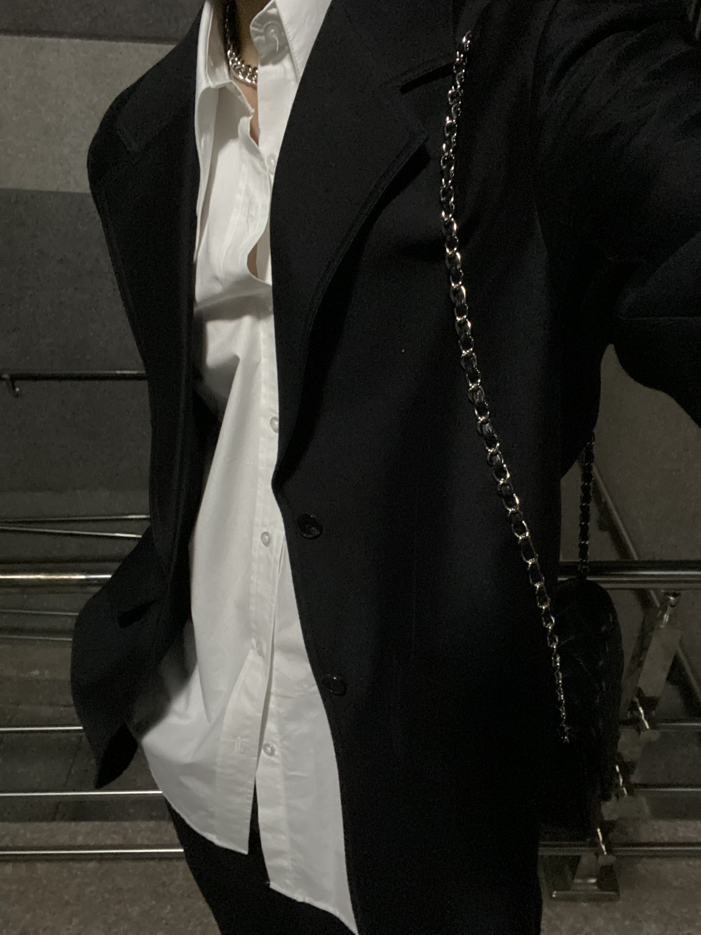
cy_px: 468
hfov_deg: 46.8
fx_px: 810
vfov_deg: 60.0
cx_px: 350
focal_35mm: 30
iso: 640
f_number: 2.2
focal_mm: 2.71
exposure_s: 1/20
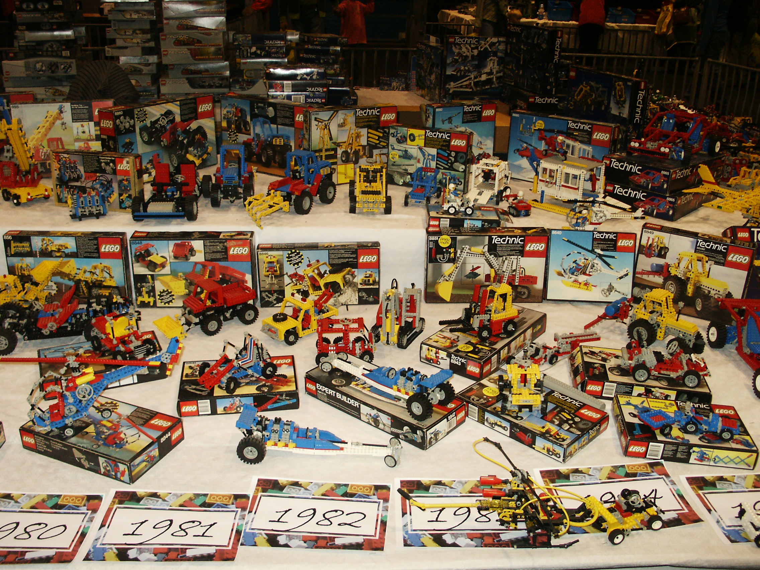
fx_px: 768
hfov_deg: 52.6
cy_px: 285
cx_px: 380
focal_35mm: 35
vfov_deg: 40.7
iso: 200
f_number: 3
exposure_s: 1/45
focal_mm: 7.18
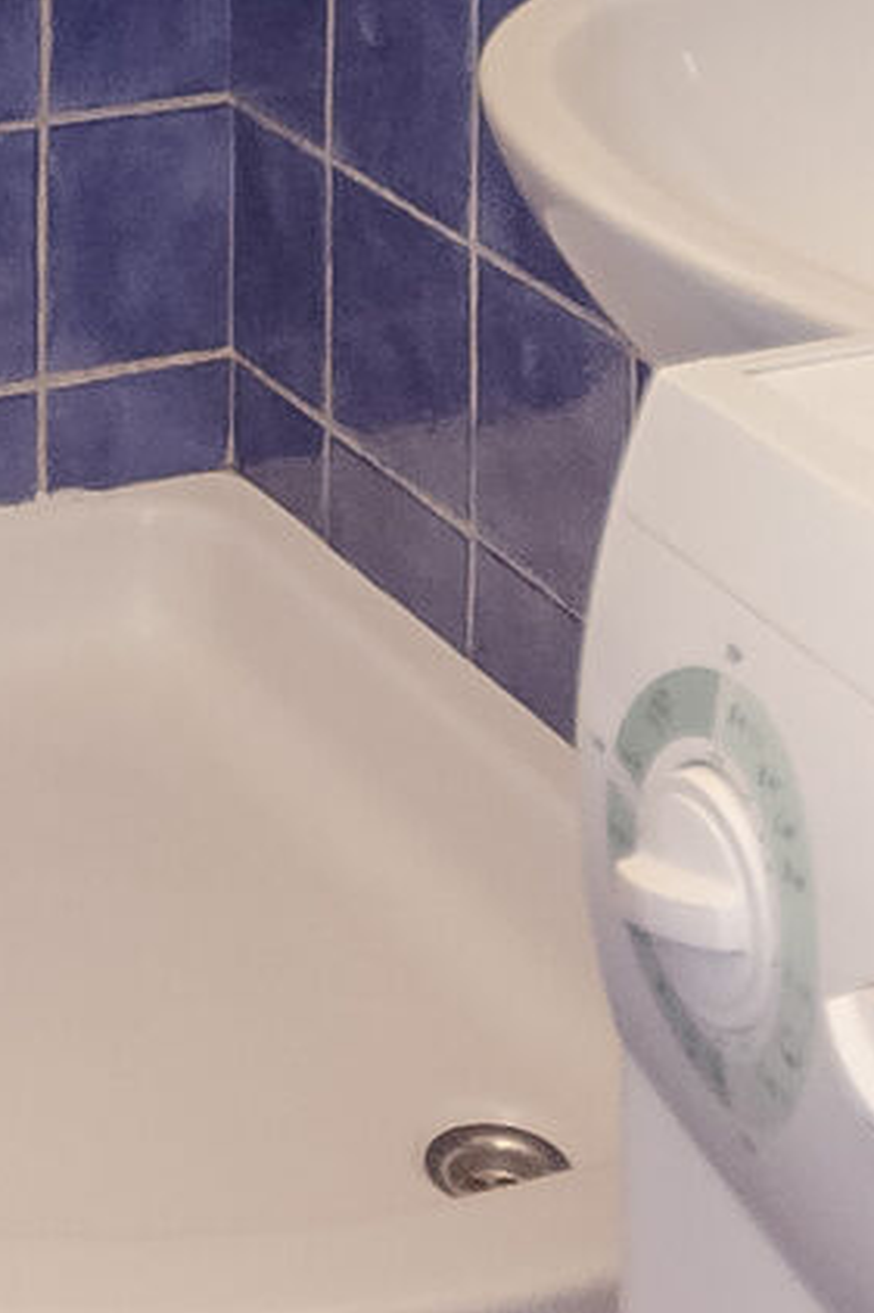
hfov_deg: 12.3
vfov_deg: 15.3
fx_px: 3984
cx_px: -117
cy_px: -1248
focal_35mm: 109
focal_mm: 11
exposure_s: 1/60
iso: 3200
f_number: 4.2
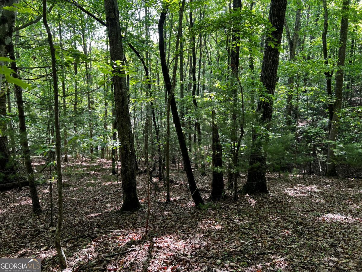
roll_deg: -0.4
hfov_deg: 67.3
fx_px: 272
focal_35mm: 26
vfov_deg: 53.1
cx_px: 181
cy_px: 136
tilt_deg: -11.6
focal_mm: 5.7
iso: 64
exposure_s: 1/121
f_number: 1.5
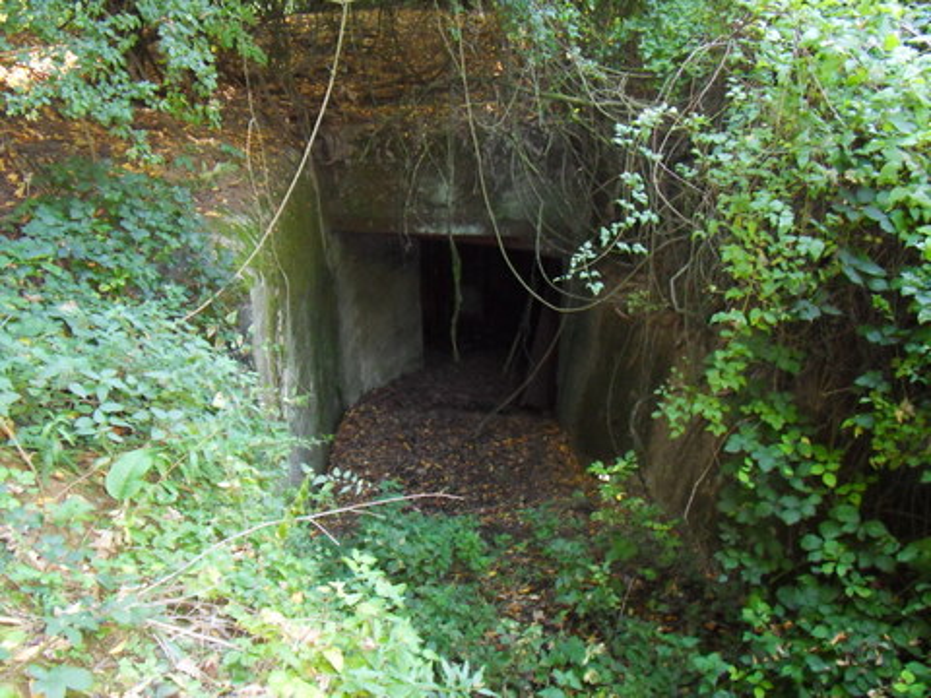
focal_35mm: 31
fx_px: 834
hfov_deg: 58.4
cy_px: 349
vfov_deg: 45.4
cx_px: 466
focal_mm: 5.6
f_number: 3.7
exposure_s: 1/30
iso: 640
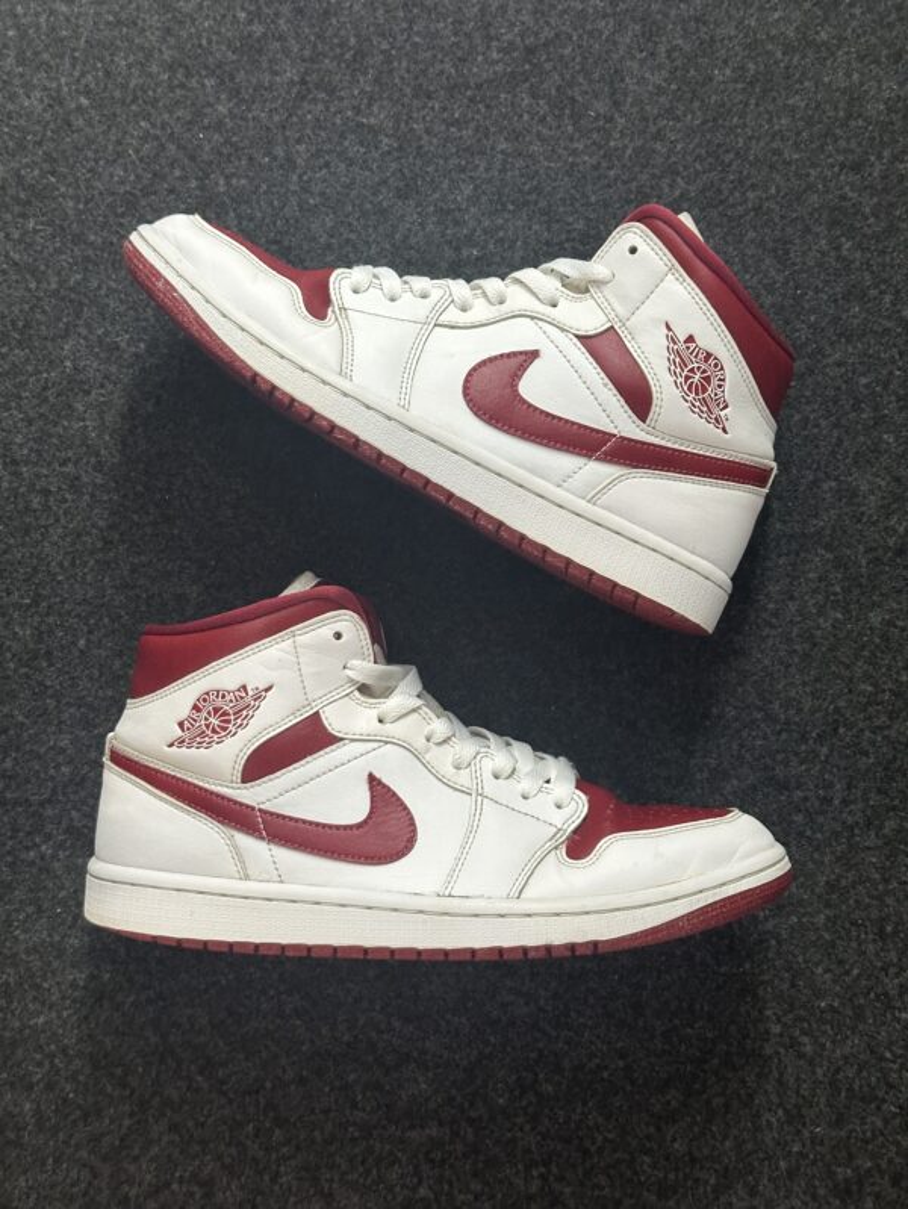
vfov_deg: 39.6
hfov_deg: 30.3
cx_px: 454
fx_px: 1677
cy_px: 604
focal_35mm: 48
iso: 250
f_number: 1.78
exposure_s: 1/51
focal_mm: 6.86
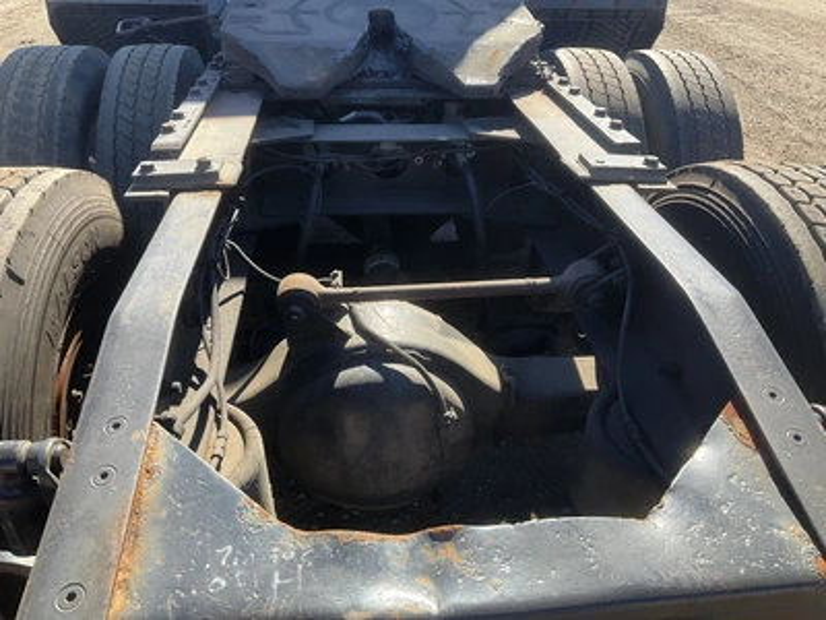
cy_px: 310
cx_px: 413
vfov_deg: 48.2
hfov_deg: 61.7
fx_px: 692
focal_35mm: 29
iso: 25
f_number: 1.8
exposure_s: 1/482
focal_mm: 3
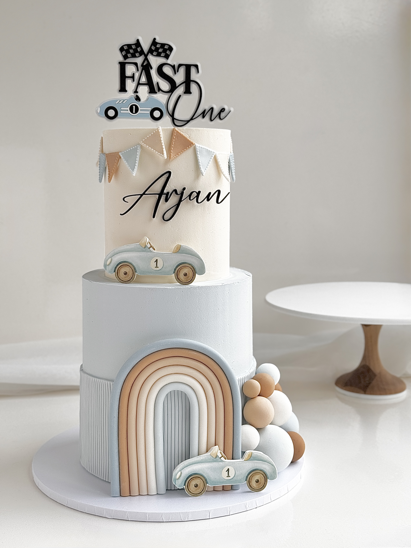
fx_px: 760
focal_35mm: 48
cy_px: 274
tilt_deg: -7.8
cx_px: 206
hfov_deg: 30.3
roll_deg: -1.3
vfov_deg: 39.7
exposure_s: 1/433
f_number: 1.78
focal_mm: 6.76
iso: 64
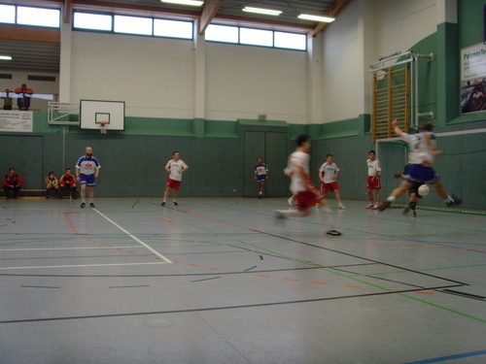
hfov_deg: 47.9
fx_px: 548
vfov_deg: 36.8
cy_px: 182
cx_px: 243
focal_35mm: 39
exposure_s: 1/45
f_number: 3.5
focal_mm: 6.6
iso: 160
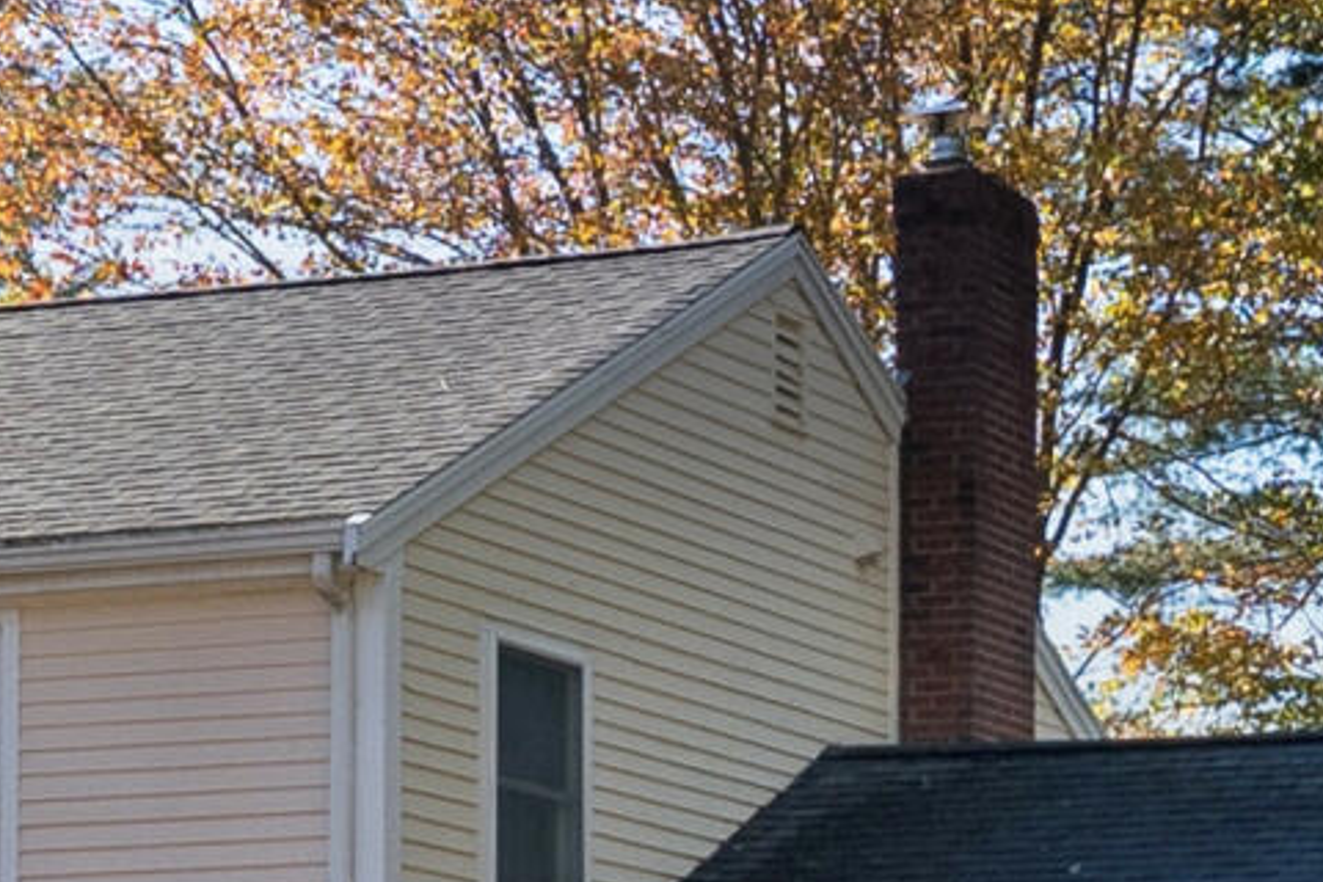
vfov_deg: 9.1
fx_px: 5512
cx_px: 893
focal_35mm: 150
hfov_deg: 13.7
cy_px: 856
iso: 320
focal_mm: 24
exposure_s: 1/500
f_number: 7.1
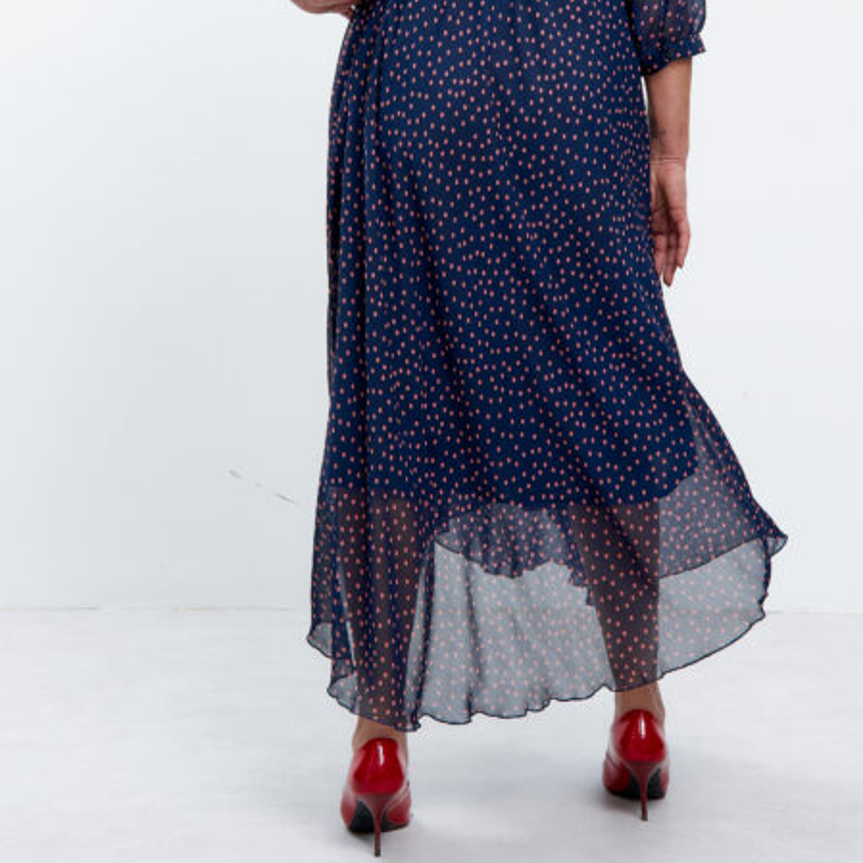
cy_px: 175
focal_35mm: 80
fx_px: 2256
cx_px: 471
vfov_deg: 21.4
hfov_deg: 21.6
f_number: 8
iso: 100
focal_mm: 47
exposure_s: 1/160
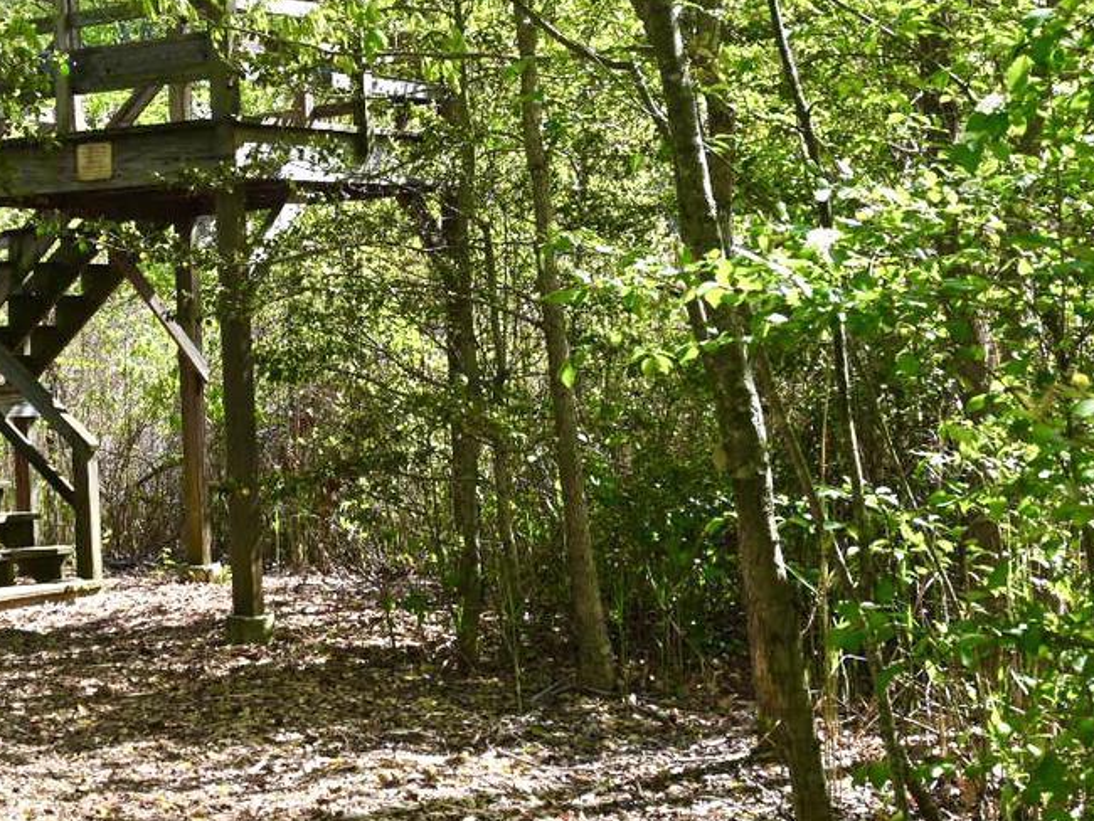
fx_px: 2120
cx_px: 192
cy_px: 236
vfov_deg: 21.8
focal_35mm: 67
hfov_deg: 28.2
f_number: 5.6
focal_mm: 21
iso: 110
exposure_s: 1/250
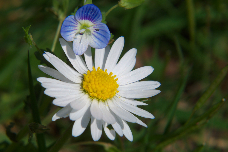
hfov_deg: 11.3
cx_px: 114
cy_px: 69
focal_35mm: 182
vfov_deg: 7.5
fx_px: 1153
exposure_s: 1/1000
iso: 125
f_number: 5.6
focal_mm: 31.3
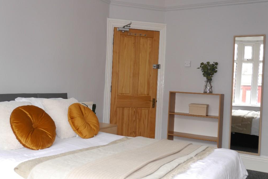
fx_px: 298
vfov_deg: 33.4
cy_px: 85
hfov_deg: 48.5
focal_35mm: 40
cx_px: 133
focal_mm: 19
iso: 400
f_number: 4.1
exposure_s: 1/60
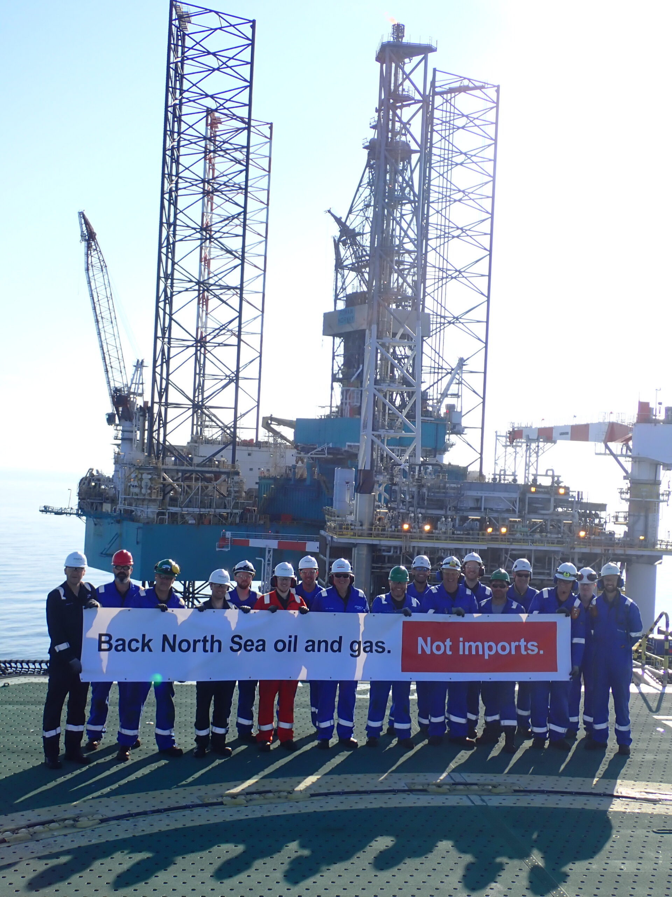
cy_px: 448
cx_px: 336
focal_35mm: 44
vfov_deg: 42.9
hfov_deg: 32.9
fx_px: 1139
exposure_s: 1/640
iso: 100
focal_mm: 7.84
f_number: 4
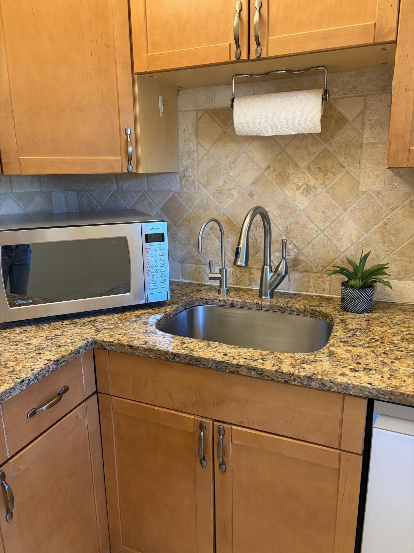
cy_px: 276
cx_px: 207
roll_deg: +0.8
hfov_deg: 53.1
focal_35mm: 26
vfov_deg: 67.3
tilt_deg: -13.6
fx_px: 415
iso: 320
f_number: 1.6
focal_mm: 5.96
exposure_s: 1/60
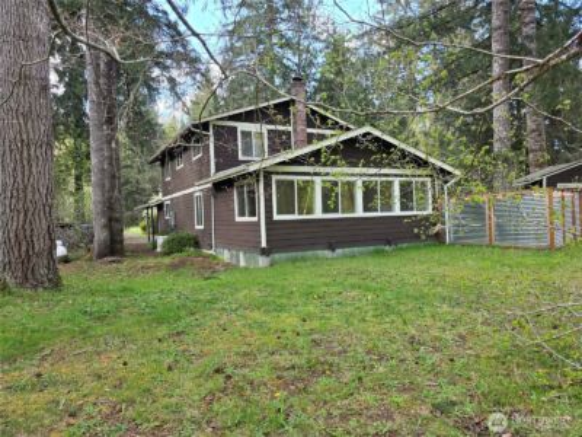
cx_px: 291
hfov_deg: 73.9
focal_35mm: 23
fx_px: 387
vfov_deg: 58.9
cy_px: 218
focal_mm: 6.5
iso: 32
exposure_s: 1/180
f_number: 1.4
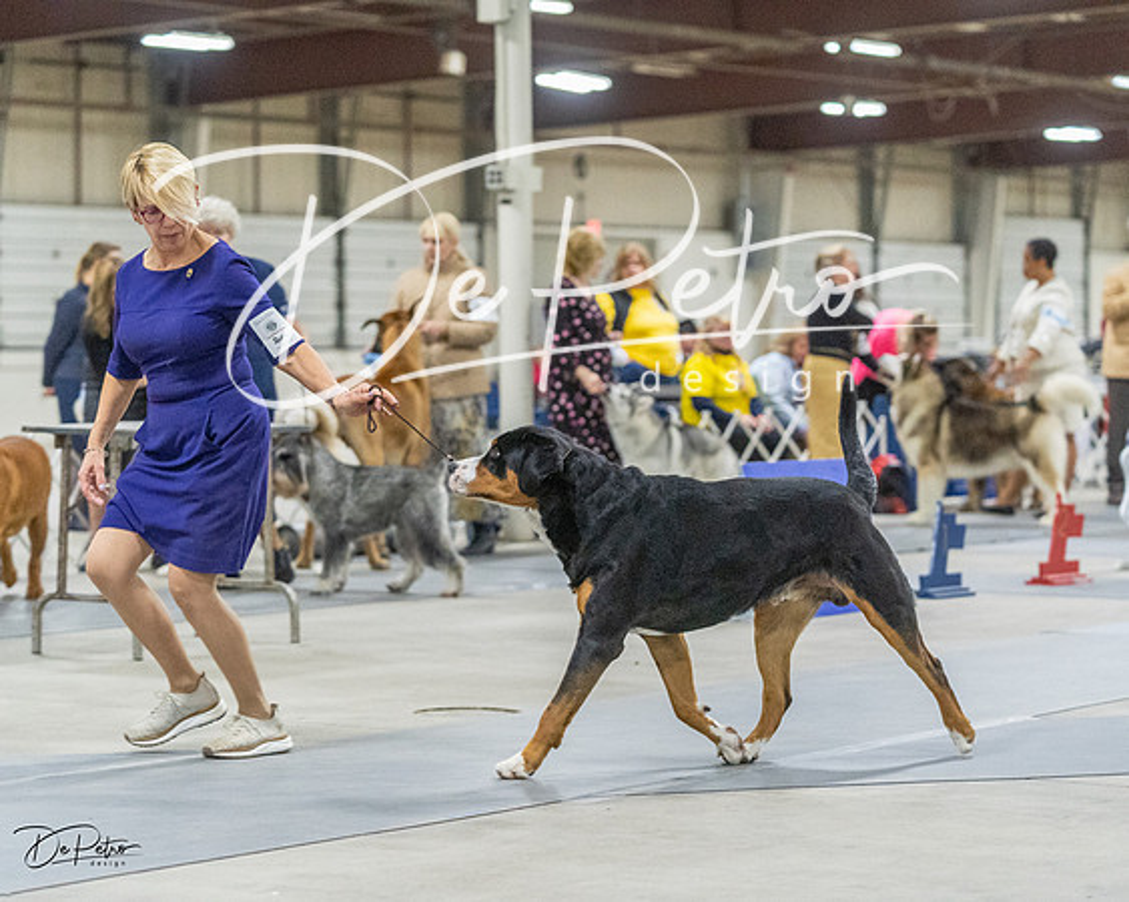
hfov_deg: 18.0
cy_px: 451
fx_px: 3574
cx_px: 564
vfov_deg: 14.4
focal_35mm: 107
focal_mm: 95
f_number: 3.2
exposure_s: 1/320
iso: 6400
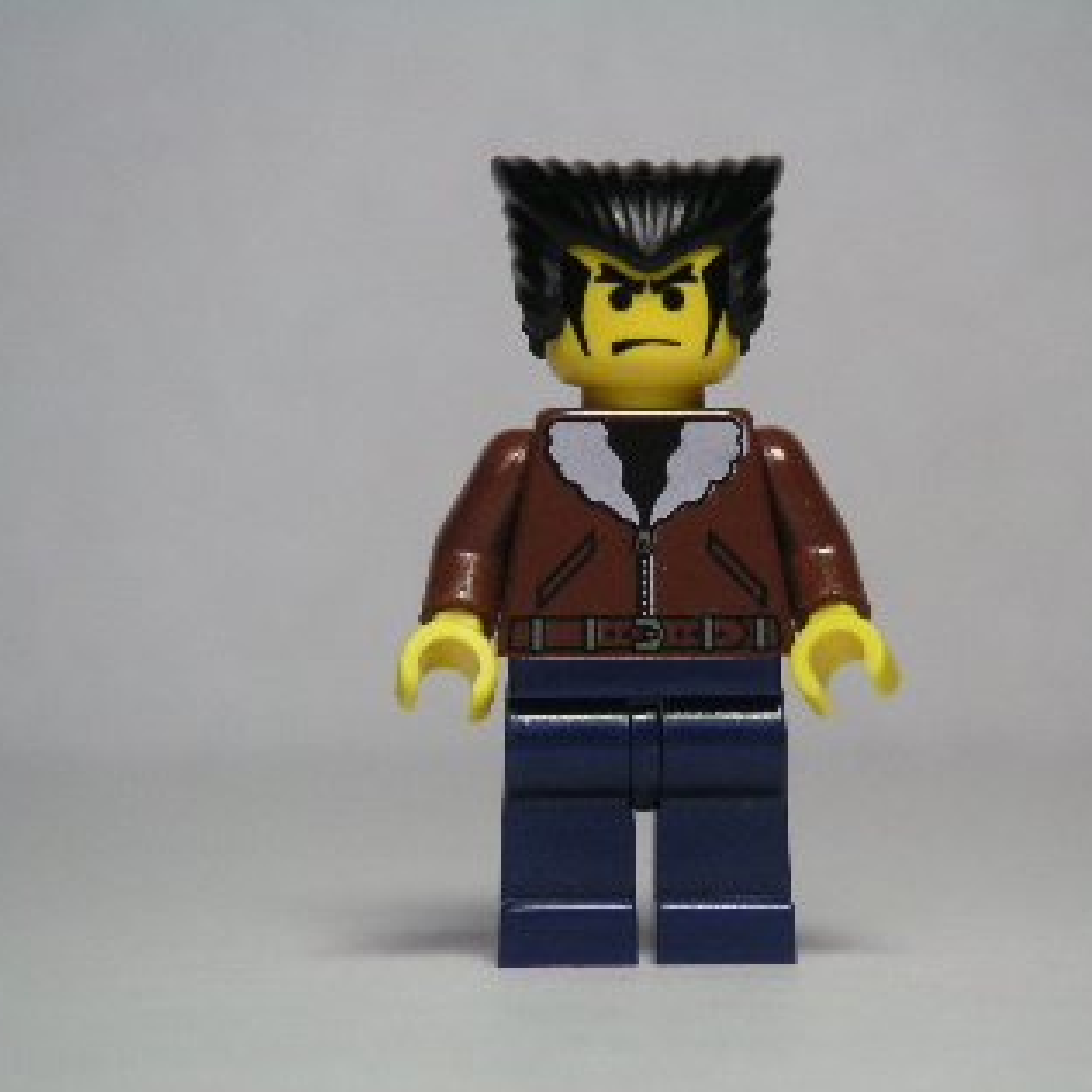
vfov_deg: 13.2
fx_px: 4711
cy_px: 546
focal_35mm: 132
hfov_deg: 13.2
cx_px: 655
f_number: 3.6
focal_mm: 17.1
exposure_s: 1/111
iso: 100
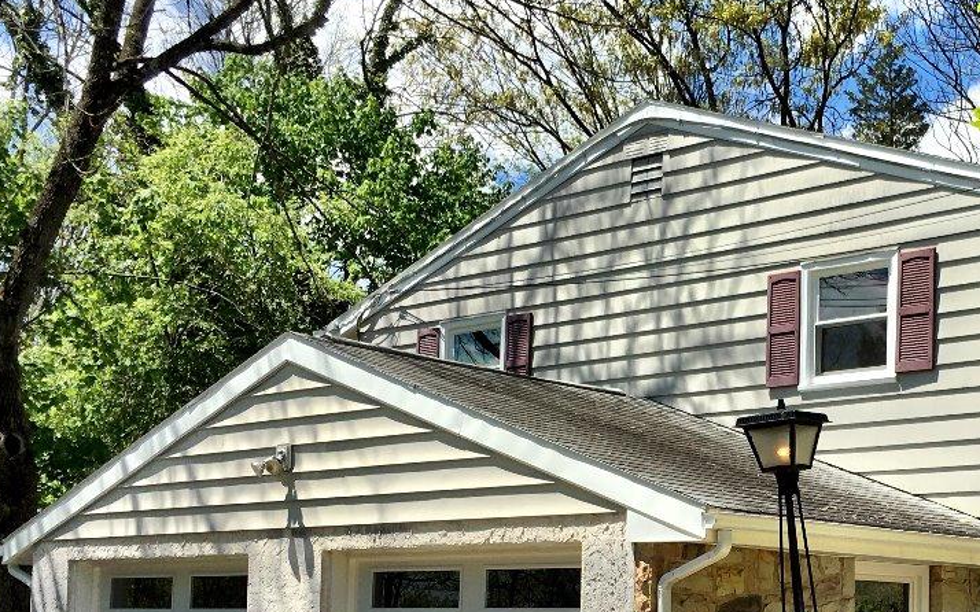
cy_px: 538
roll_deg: -2.4
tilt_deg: +2.7
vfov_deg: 20.6
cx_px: 840
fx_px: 1656
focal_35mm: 62
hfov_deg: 31.7
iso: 25
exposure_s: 1/1637
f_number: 2.2
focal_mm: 4.15
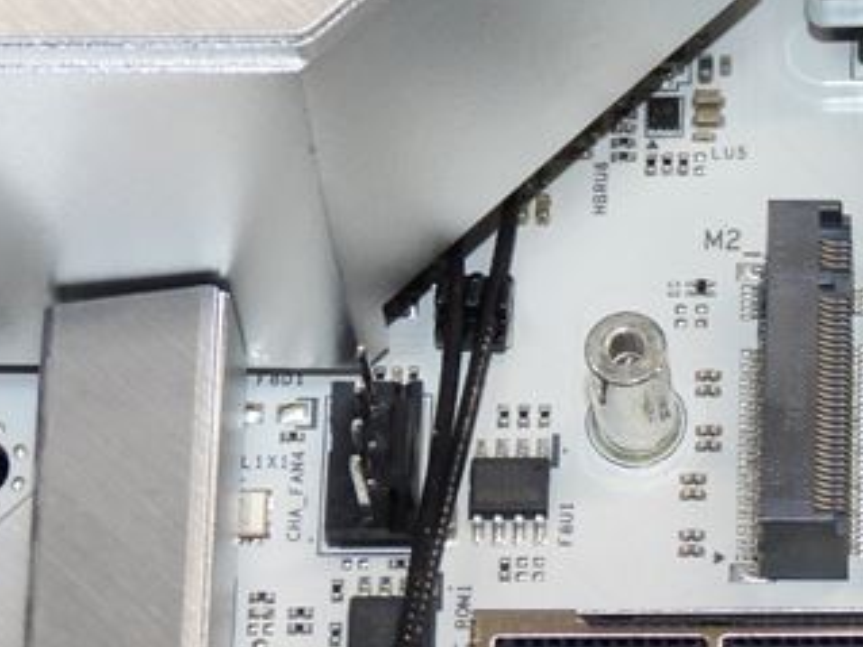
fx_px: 6006
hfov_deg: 8.1
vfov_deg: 6.1
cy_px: -152
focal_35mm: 241
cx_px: 1125
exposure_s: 1/60
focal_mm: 13.4
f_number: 3.5
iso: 200
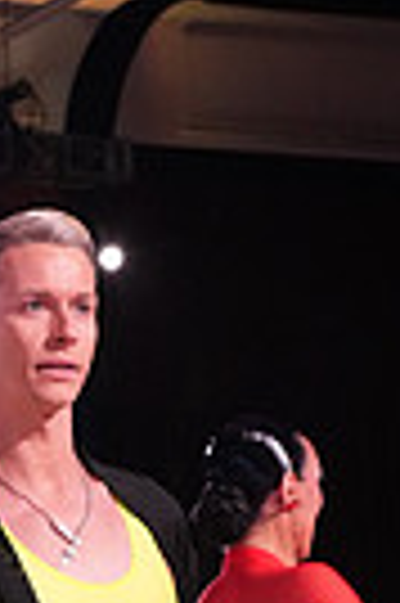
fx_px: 3108
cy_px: 900
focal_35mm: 186
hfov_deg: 7.2
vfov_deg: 10.7
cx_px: -330
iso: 4000
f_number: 7.1
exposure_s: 1/200
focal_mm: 43
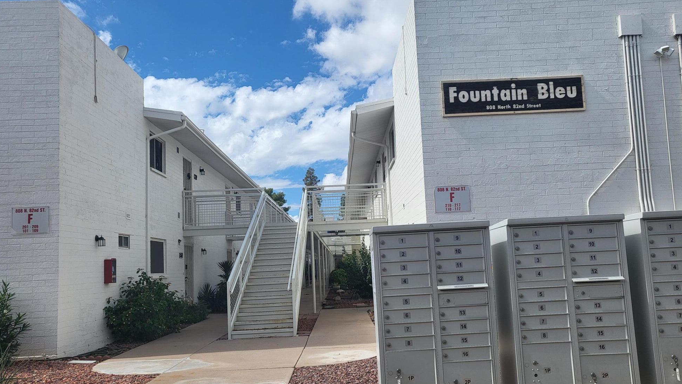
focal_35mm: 29
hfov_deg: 66.1
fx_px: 524
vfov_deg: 40.1
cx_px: 334
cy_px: 214
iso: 50
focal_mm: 4.25
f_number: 1.8
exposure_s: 1/4109
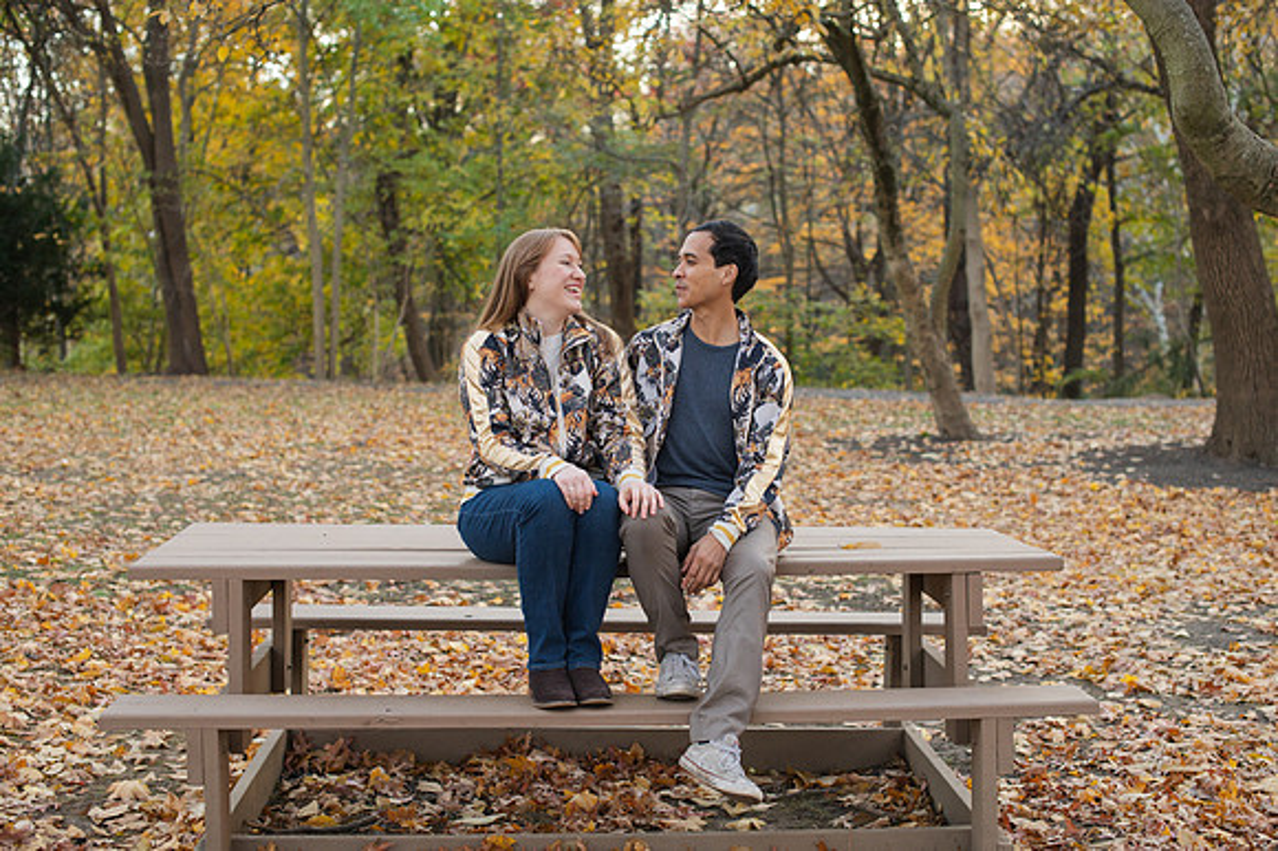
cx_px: 659
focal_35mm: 52
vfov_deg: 25.9
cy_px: 426
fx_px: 1849
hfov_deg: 38.1
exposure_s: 1/400
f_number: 3.5
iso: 1000
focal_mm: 50
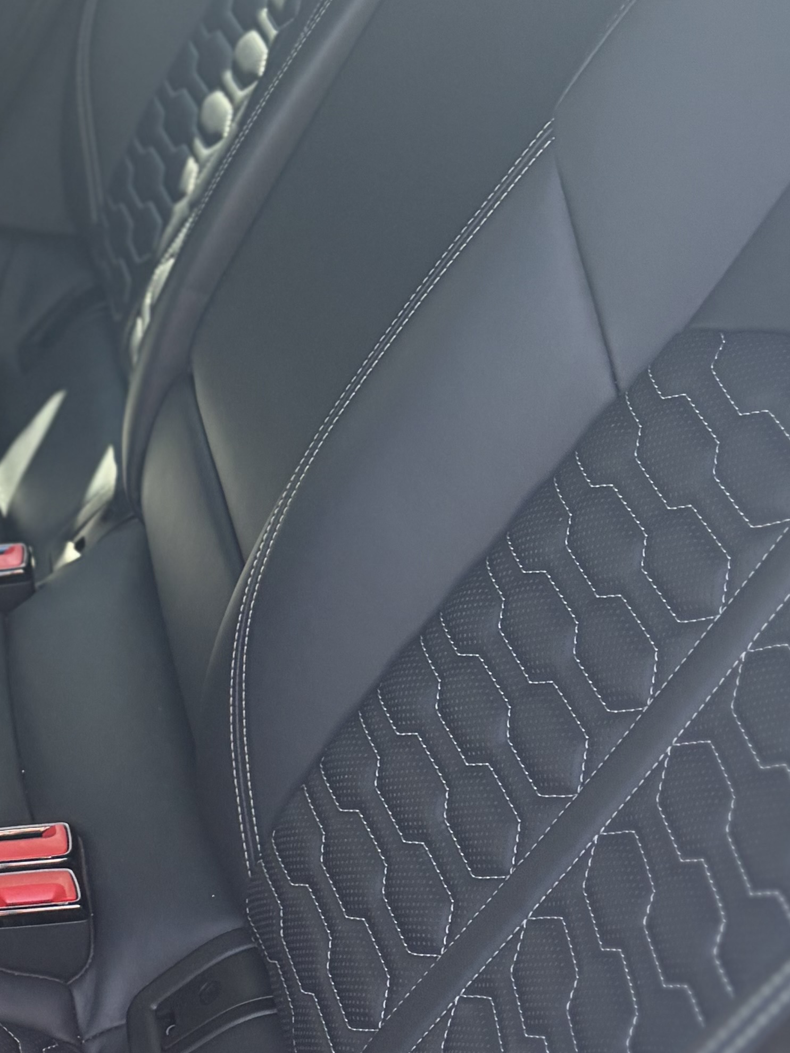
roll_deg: -0.7
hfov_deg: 18.6
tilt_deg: -33.2
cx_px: -163
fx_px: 2282
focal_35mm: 75
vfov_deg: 26.0
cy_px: 572
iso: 125
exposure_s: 1/143
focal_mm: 5.96
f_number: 1.6
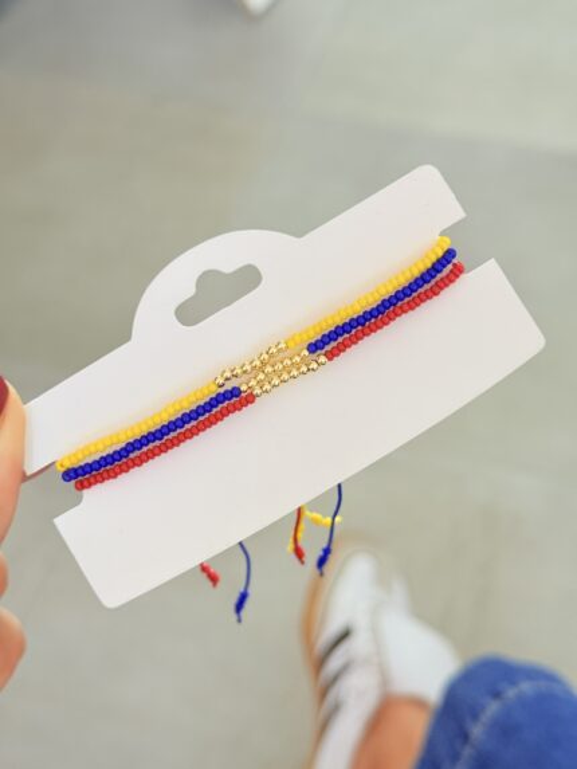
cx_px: 288
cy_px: 384
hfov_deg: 30.3
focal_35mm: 48
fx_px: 1066
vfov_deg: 39.6
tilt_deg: -47.2
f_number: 1.78
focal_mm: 6.76
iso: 125
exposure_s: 1/60
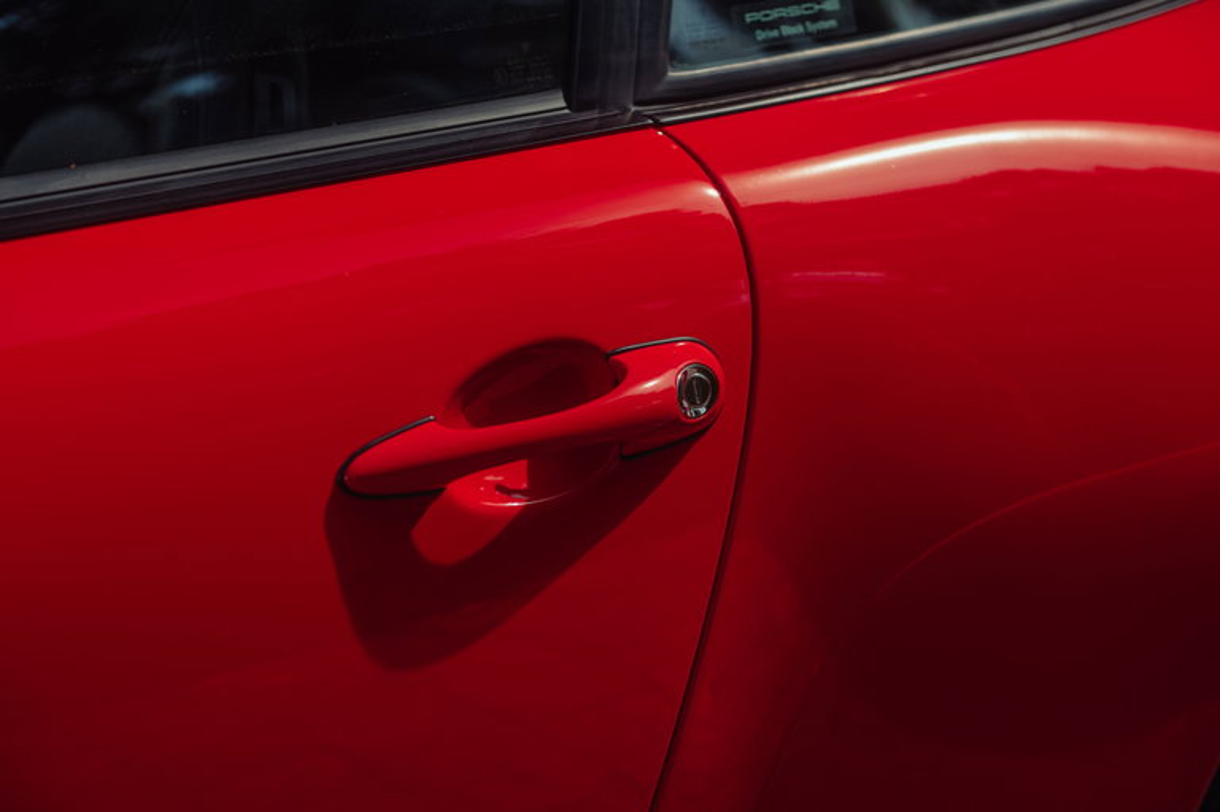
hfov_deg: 28.9
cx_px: 610
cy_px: 406
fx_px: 2371
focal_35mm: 70
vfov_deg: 19.4
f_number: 4
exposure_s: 1/250
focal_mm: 70
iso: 100
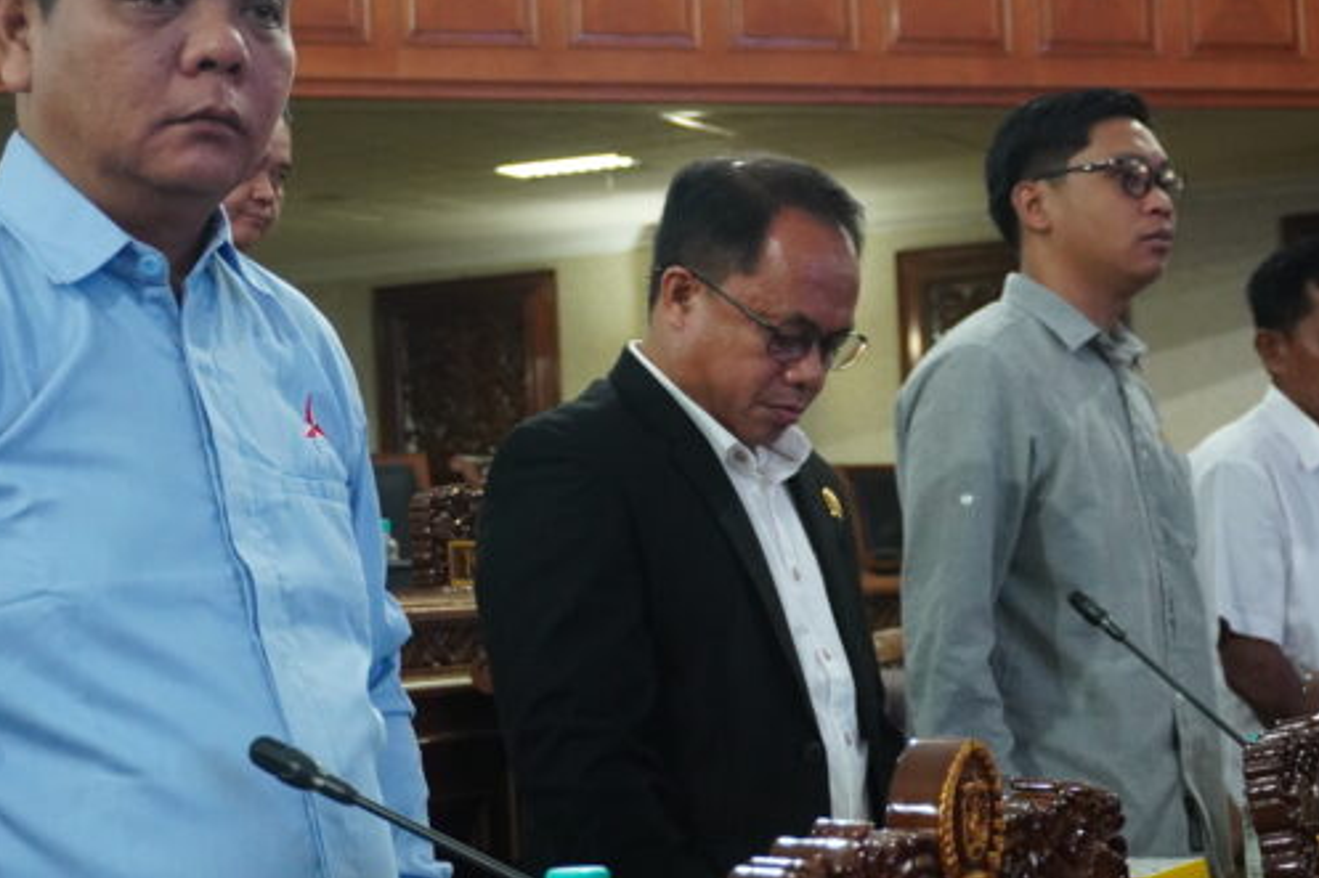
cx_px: 555
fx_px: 2738
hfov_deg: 27.1
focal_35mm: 75
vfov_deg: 18.2
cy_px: 374
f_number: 5
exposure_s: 1/80
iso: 3200
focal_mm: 33
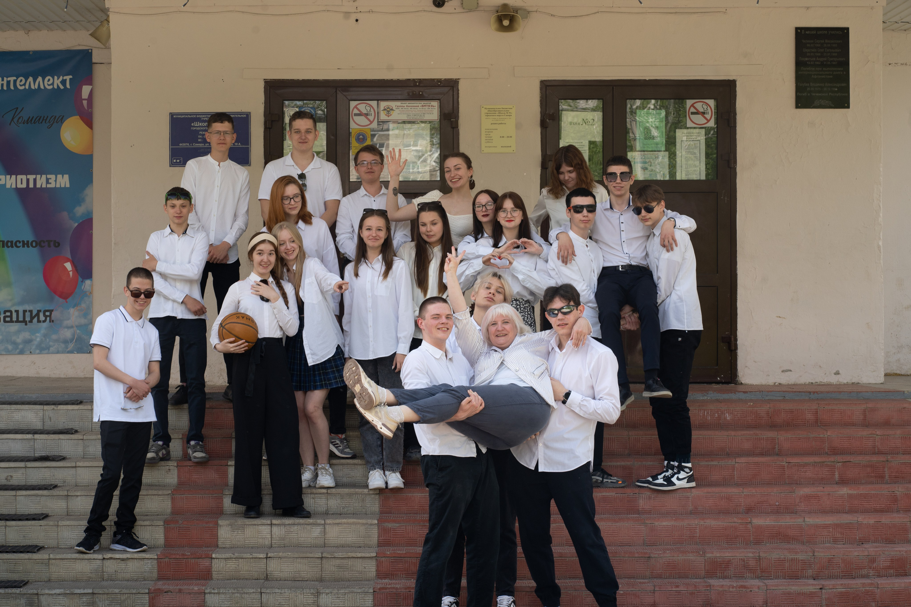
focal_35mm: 85
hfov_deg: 23.9
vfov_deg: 16.1
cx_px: 456
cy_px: 304
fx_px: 2151
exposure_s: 1/125
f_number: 10
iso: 160
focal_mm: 85
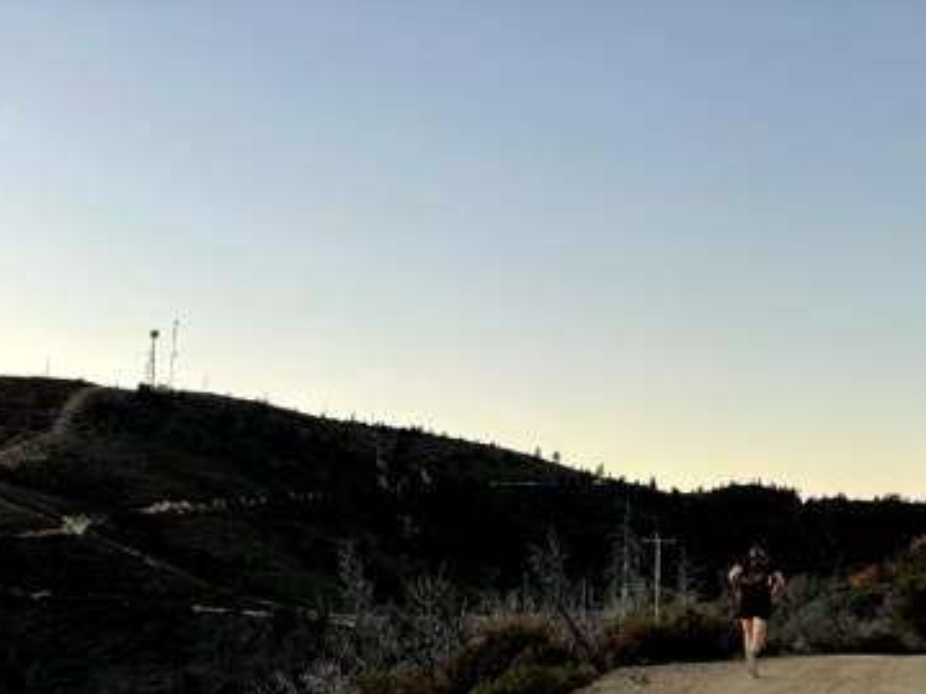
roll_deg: -2.2
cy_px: 384
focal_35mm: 58
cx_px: 500
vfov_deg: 25.2
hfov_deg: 33.2
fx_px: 1551
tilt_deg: +6.4
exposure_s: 1/196
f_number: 2
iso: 25
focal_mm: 6
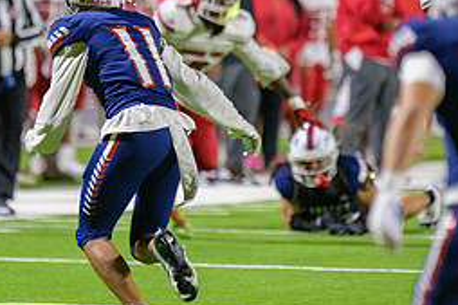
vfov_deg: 2.5
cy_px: 113
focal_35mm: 548
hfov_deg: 3.8
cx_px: 96
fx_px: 6967
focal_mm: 240
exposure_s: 1/250
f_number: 2.8
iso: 2000
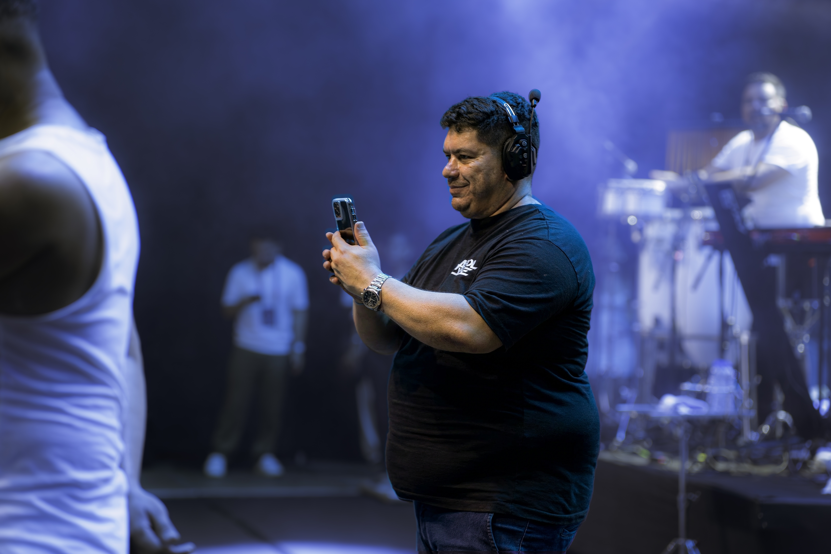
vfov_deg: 13.6
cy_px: 277
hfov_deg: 20.2
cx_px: 416
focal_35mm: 101
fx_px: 2331
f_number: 2.8
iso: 1000
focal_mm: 101
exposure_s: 1/80
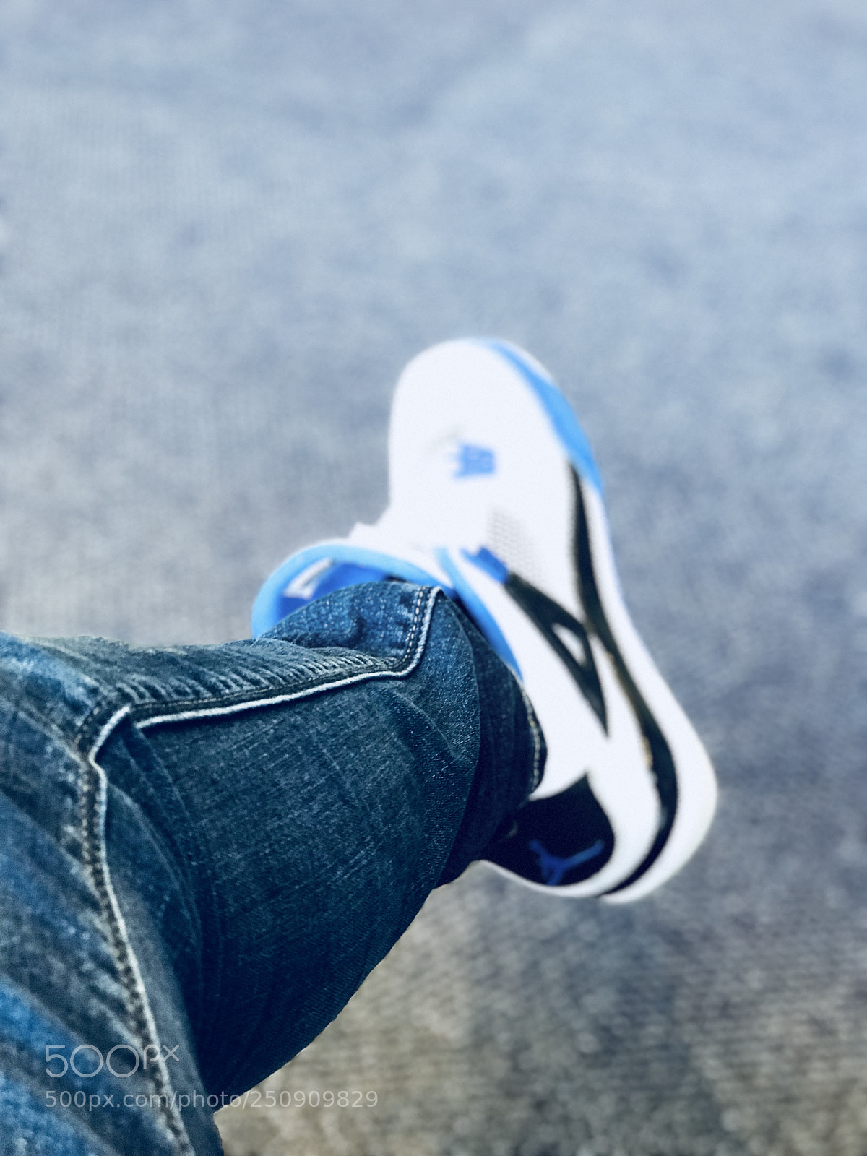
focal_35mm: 57
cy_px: 578
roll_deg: -3.3
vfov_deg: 33.8
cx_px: 434
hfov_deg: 25.7
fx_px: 1904
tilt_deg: -33.3
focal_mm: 6.6
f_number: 2.8
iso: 160
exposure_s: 1/60
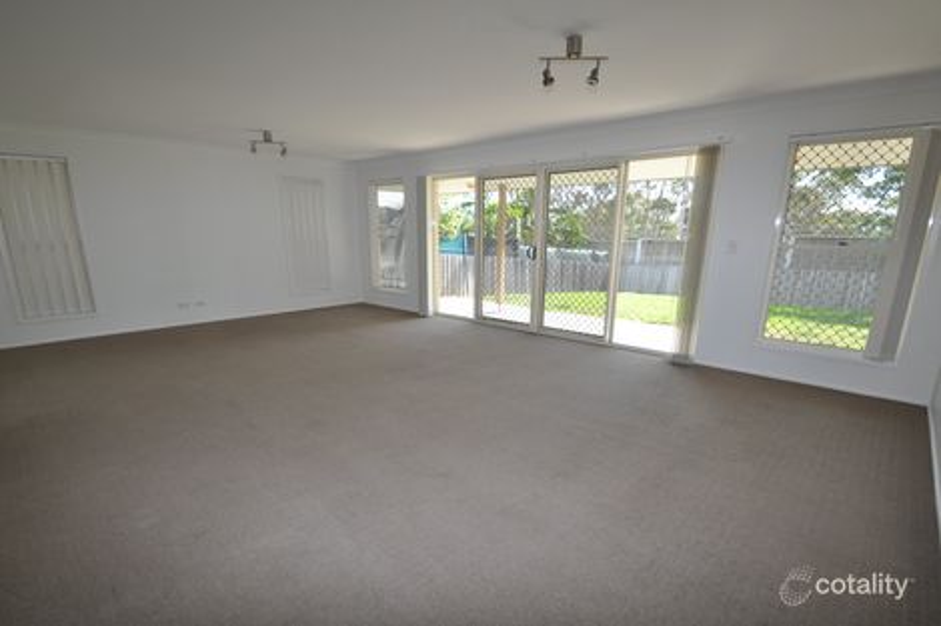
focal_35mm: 15
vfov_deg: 77.3
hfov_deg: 100.4
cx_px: 470
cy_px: 313
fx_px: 392
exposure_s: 1/125
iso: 250
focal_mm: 10
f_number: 5.6
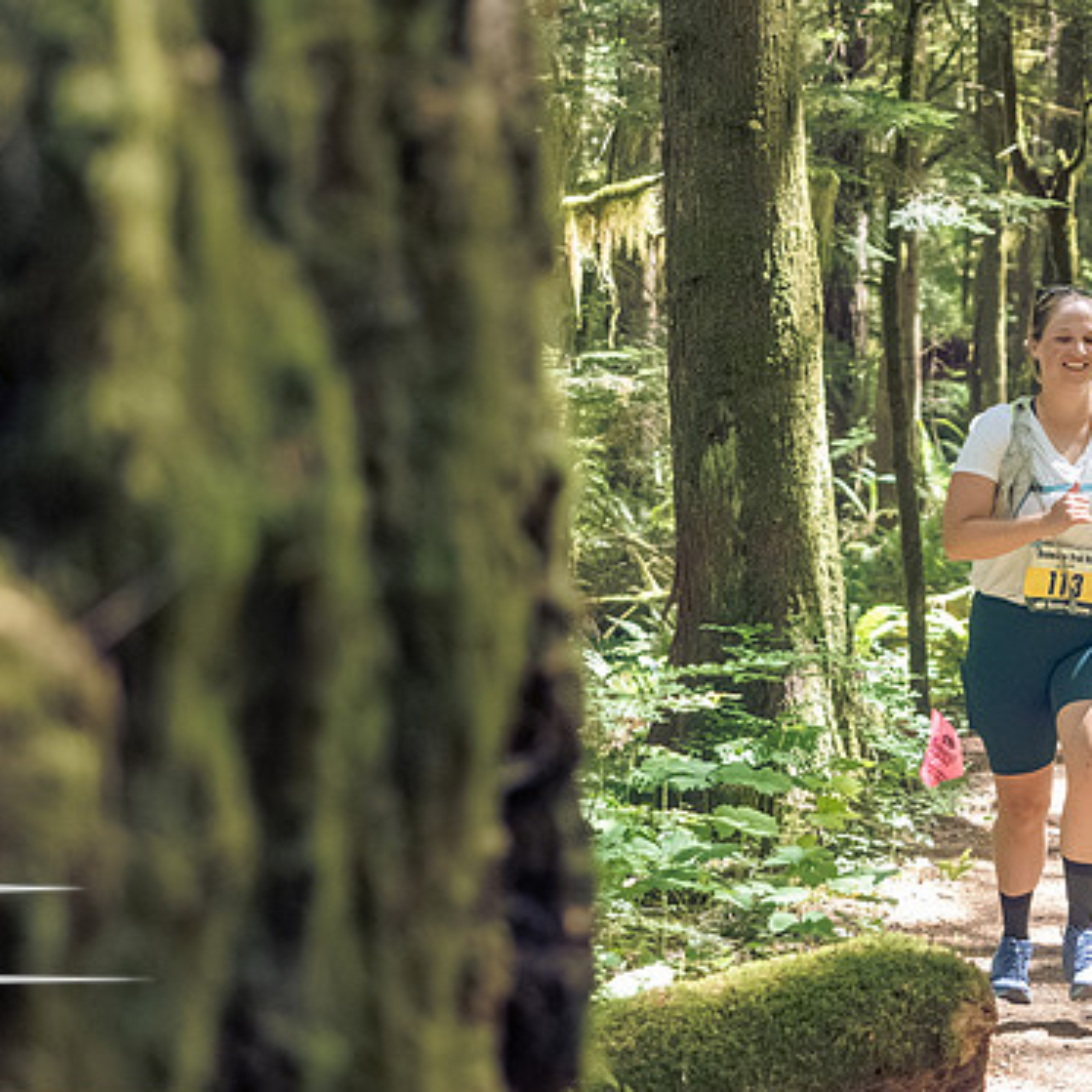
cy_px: 566
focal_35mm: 115
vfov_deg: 15.2
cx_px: 665
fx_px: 4104
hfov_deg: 15.1
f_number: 2.8
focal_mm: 40
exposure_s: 1/1000
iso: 5000
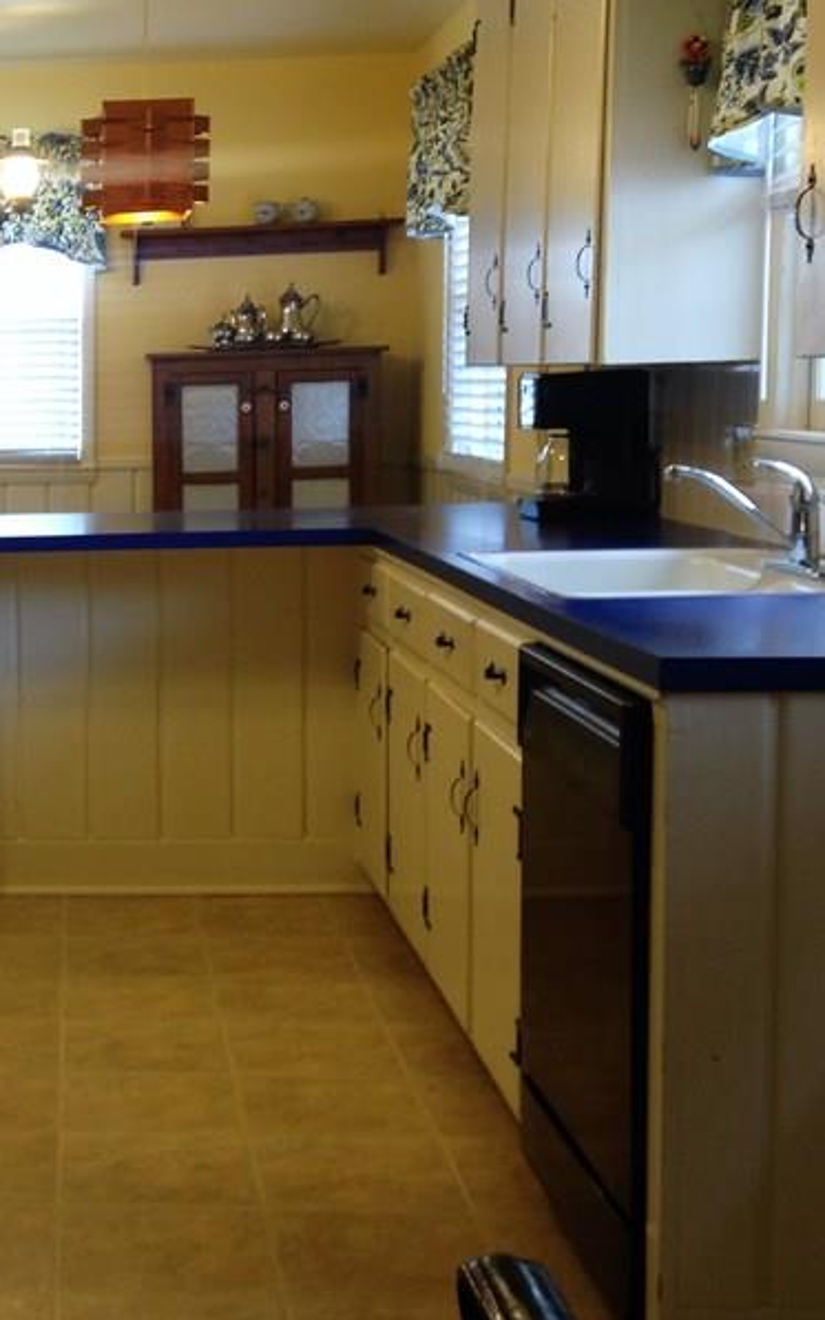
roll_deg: -0.8
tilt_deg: -6.1
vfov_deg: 34.0
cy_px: 619
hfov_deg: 20.6
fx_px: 2159
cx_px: -88
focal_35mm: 60
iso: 50
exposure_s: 1/24
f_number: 2.4
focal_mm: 4.12
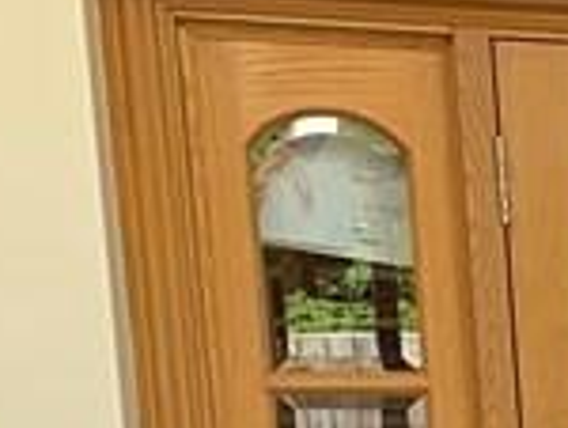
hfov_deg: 8.6
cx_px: 1882
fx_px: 2909
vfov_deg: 7.9
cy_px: 954
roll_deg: -0.8
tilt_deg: -9.7
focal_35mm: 177
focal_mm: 4.25
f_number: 1.8
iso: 32
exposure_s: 1/121
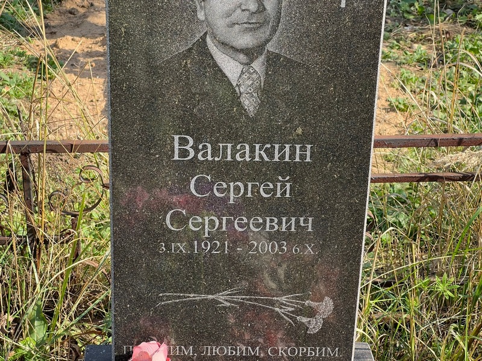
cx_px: 241
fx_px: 1072
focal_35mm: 77
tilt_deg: -26.9
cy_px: 180
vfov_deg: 19.1
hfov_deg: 25.3
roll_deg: -1.9
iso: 32
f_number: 2.8
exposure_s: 1/153
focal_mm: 9
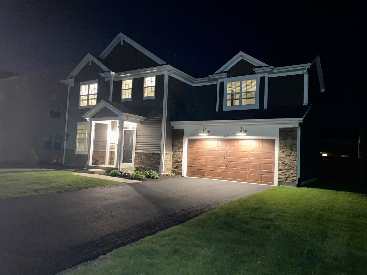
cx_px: 184
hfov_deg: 67.3
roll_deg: -3.2
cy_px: 138
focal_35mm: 26
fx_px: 276
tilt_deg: +4.3
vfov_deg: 53.1
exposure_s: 1/4
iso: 1250
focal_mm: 4.25
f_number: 1.8
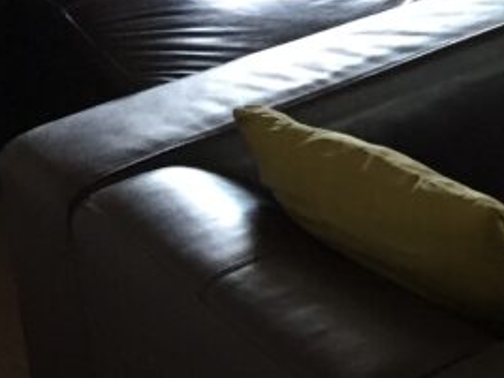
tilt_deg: -13.0
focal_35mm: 111
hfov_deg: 15.9
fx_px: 1616
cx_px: 803
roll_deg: +1.0
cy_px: -250
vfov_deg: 12.4
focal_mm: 4.15
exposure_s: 1/30
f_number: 2.2
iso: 125
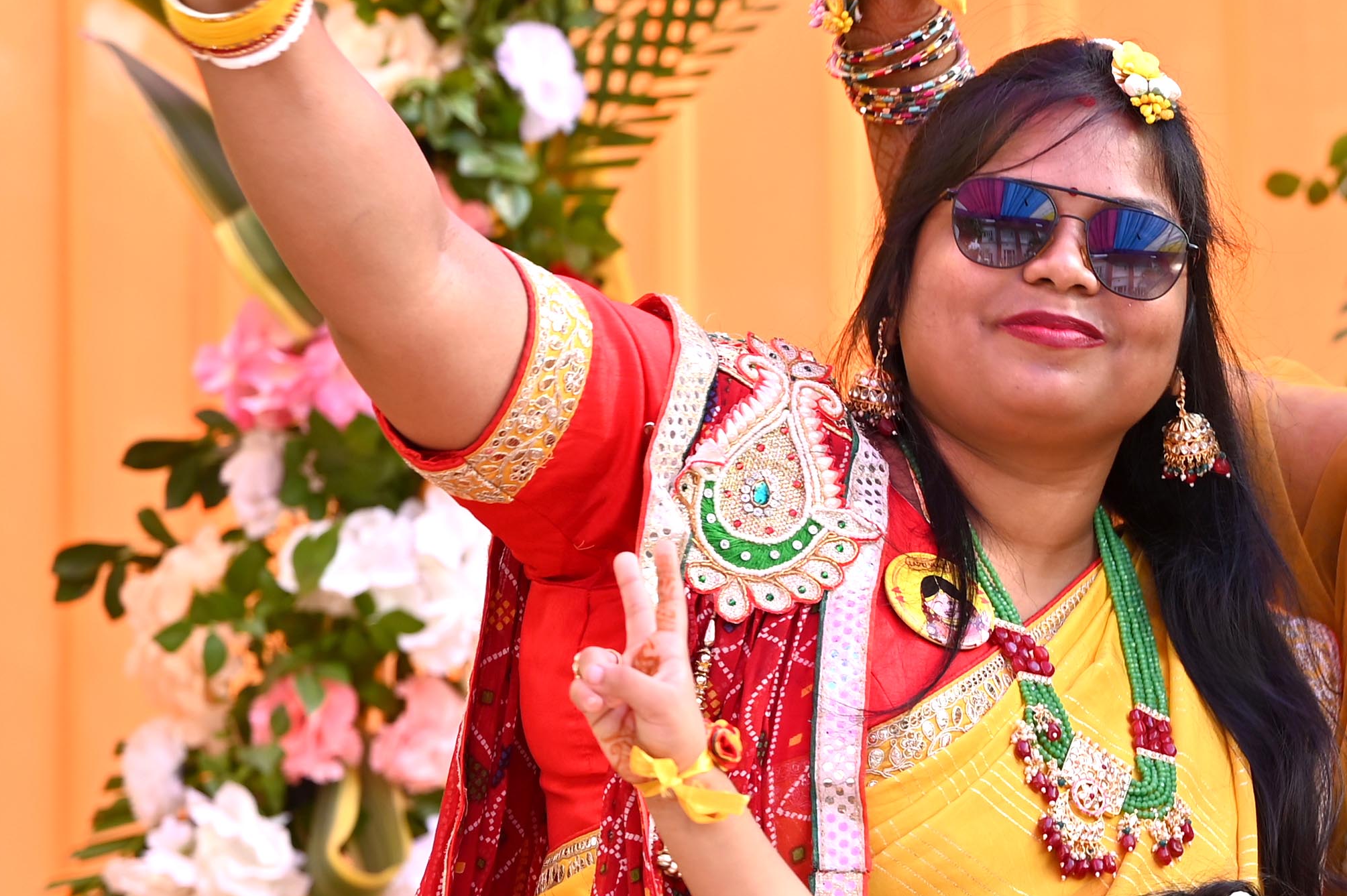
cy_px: 606
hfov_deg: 6.9
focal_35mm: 295
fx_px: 11031
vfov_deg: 4.7
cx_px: 1690
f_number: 3.5
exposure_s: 1/200
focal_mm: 98
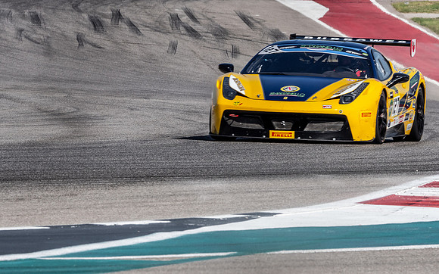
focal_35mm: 687
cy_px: 166
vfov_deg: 1.9
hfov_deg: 3.1
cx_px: 228
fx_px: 8212
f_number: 13
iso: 200
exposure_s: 1/400
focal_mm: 300
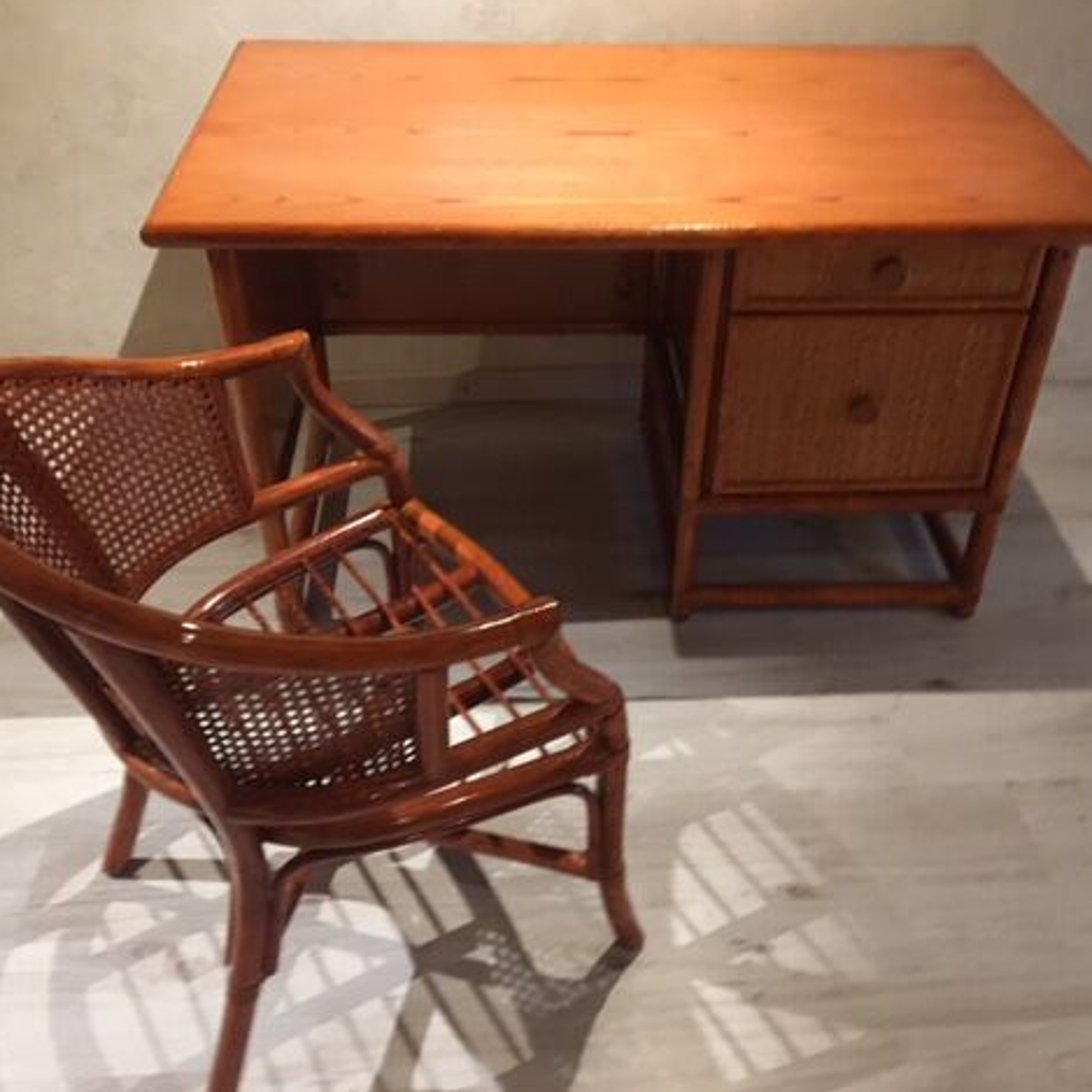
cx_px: 591
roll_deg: -2.1
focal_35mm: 35
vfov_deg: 47.2
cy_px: 547
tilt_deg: -36.1
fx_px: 1249
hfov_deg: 47.2
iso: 200
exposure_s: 1/20
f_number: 2.2
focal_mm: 4.15
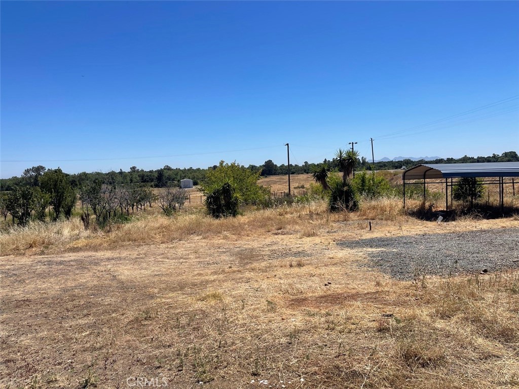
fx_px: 375
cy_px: 194
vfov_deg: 54.9
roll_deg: -0.3
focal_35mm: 25
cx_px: 260
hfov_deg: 69.4
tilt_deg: -1.5
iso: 32
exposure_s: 1/5618
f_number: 1.6
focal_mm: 5.1
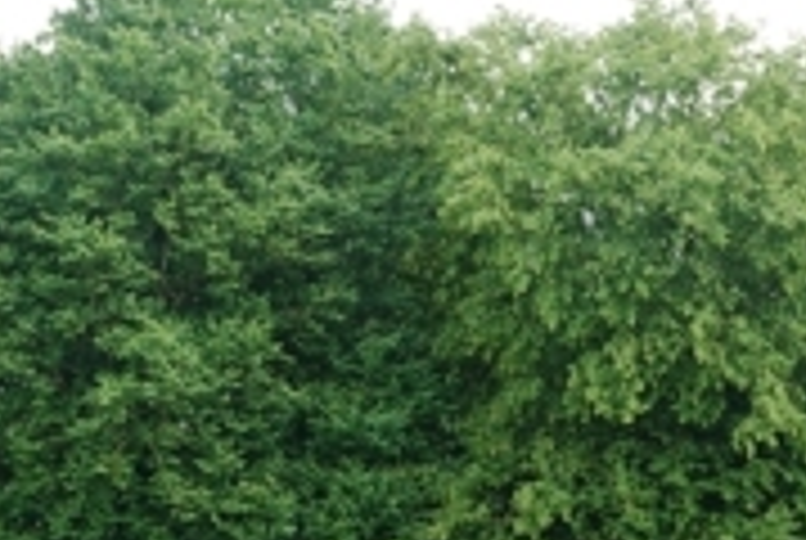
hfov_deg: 17.2
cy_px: 428
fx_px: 2646
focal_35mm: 118
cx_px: 151
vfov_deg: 11.6
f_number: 8
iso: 125
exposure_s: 1/50
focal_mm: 17.55
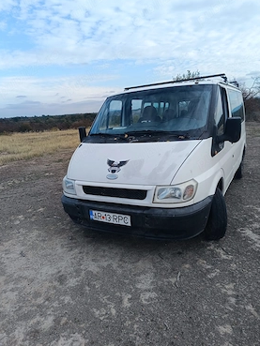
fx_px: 260
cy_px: 160
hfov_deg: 53.1
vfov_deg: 67.2
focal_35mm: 26
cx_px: 128
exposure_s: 1/833
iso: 55
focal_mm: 5.59
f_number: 1.88
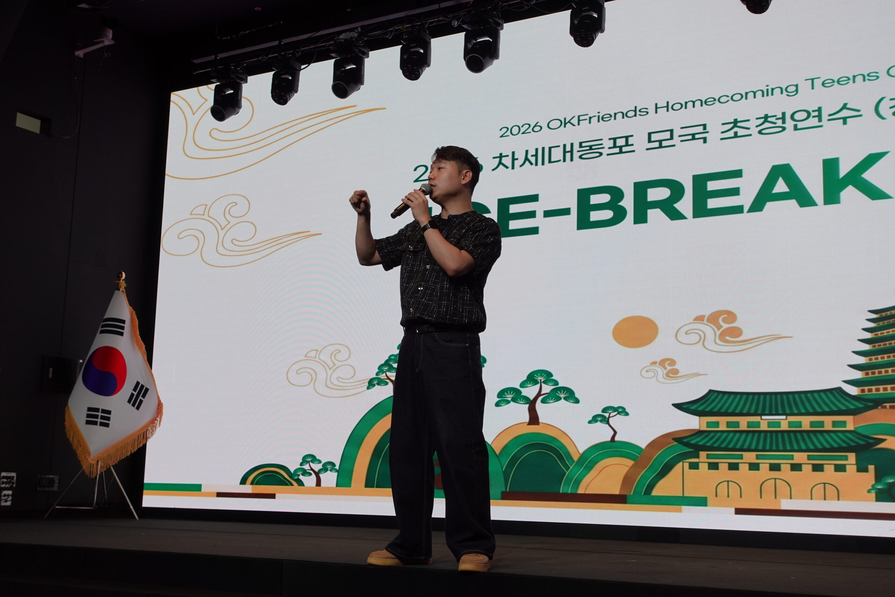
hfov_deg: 42.7
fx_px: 1144
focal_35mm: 46
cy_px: 298
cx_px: 448
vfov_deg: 29.2
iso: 125
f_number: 3.5
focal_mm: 17.37
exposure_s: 1/80
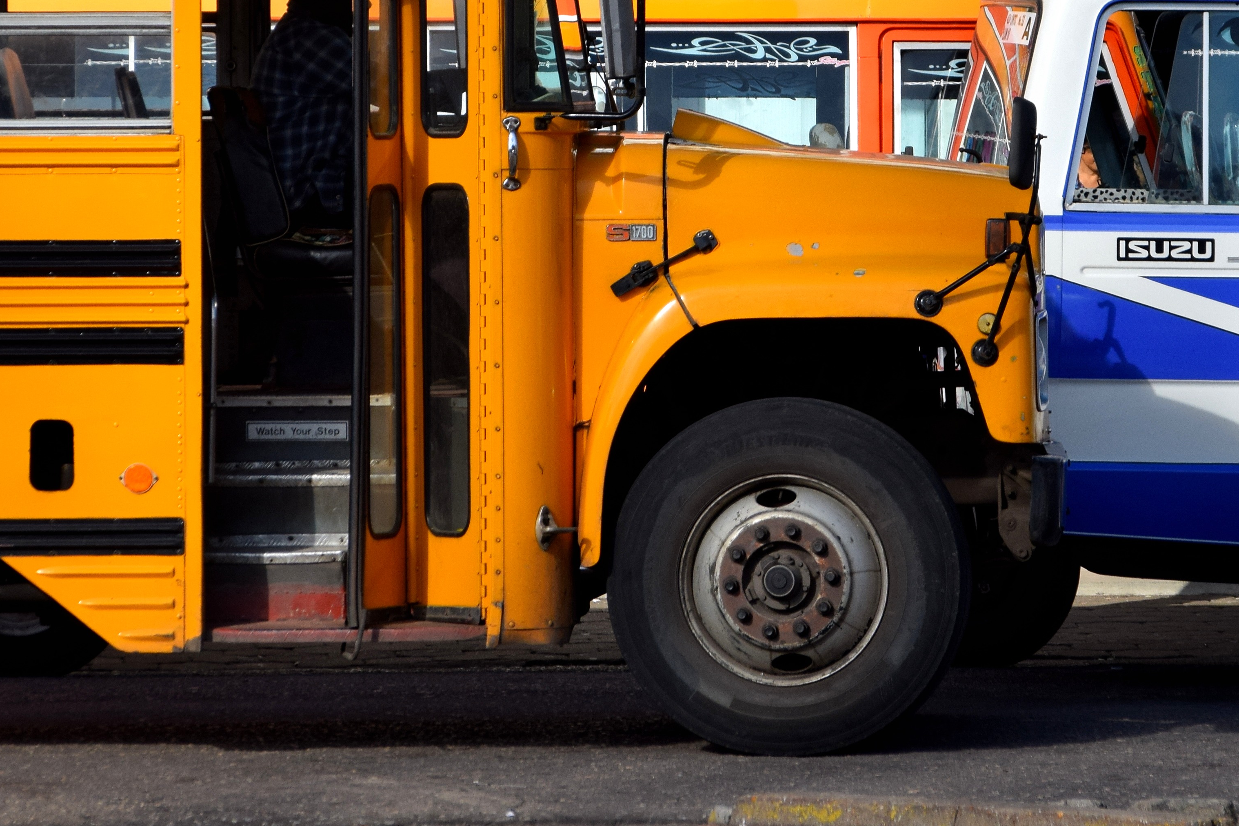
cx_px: 665
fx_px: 11425
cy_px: 153
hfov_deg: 6.2
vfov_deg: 4.1
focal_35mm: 332
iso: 200
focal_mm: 112
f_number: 10
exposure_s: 1/400
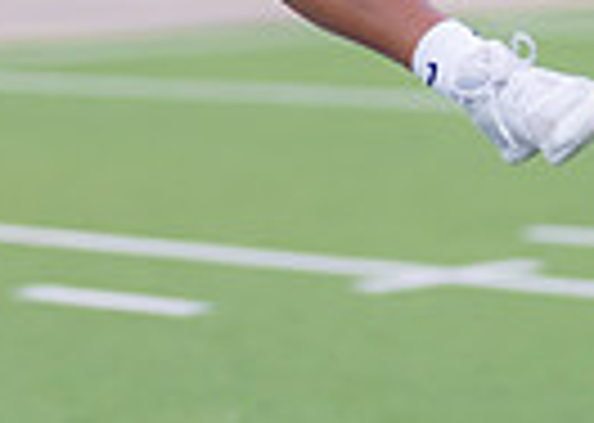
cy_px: -62
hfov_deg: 7.9
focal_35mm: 253
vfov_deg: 5.7
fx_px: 4264
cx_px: -12
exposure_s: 1/1250
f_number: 1.2
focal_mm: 50
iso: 400
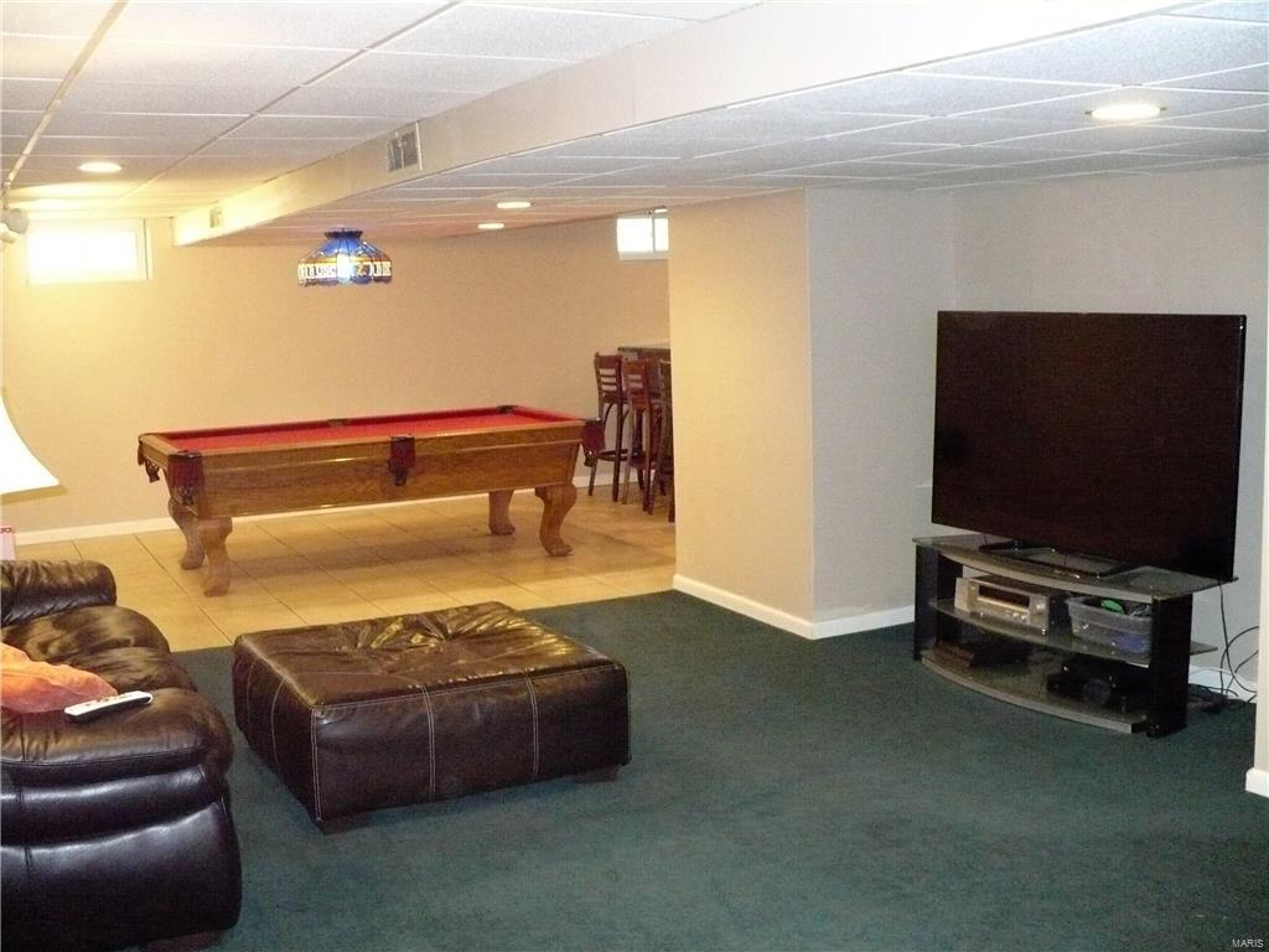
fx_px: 1356
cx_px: 634
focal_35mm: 37
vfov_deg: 38.7
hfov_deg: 50.1
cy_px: 476
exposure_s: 1/30
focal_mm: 6.1
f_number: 2.8
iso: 800
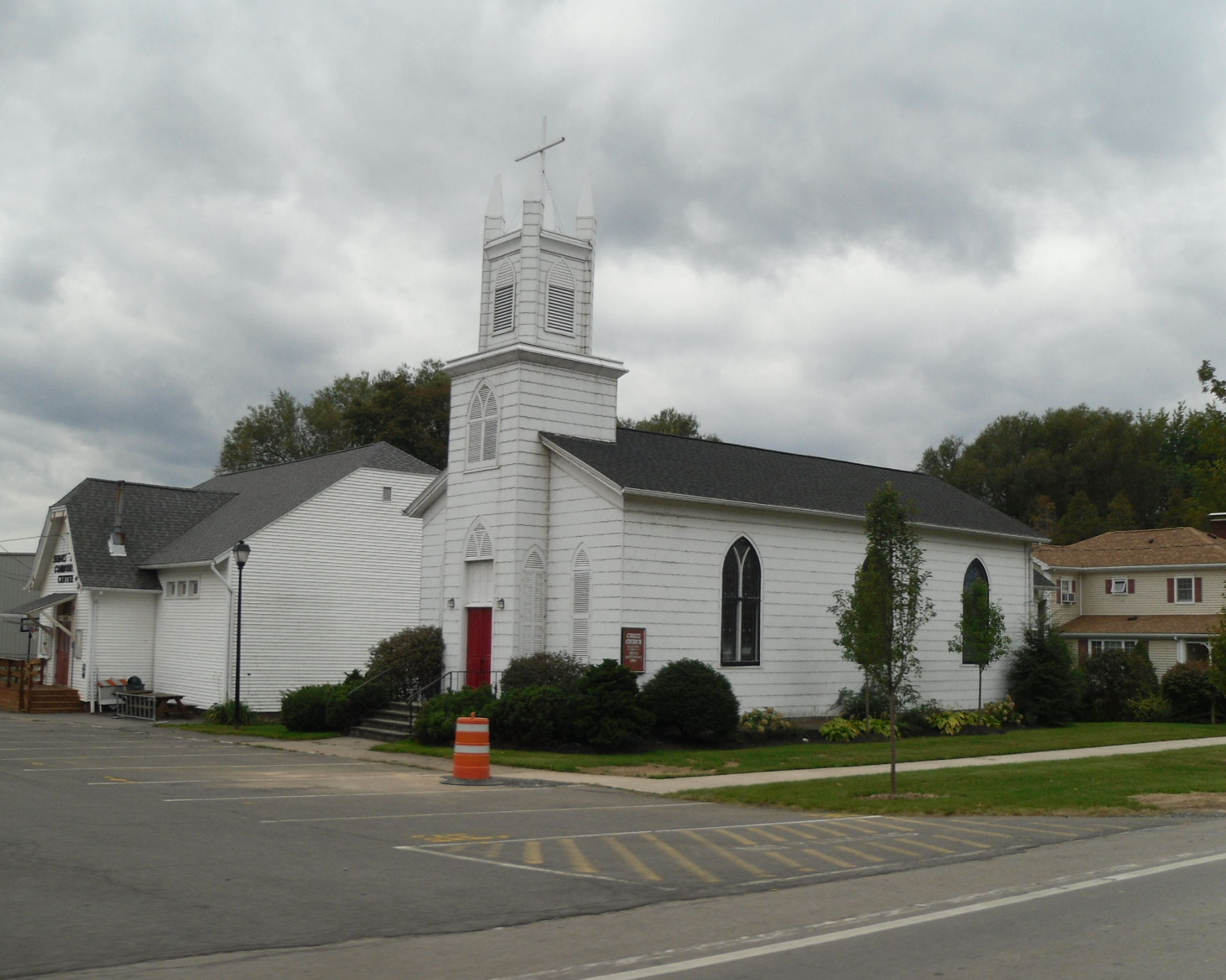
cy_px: 484
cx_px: 609
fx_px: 1306
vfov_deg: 41.1
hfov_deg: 50.3
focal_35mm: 36
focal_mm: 6
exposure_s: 1/72
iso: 80
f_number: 8.1
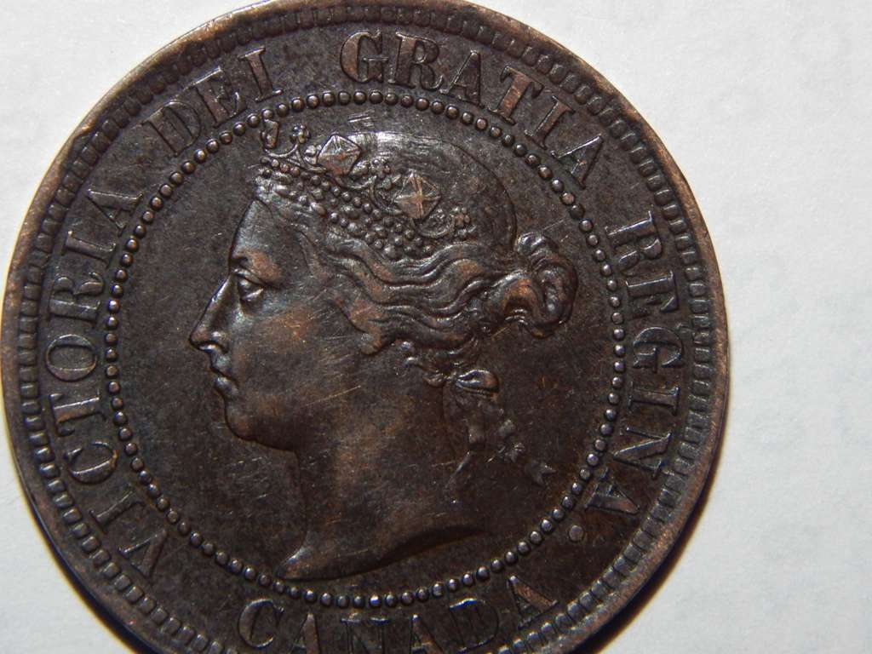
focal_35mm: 160
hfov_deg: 12.3
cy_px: 327
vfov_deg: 9.3
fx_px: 4031
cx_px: 436
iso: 200
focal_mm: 28.7
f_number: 10.1
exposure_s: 1/30
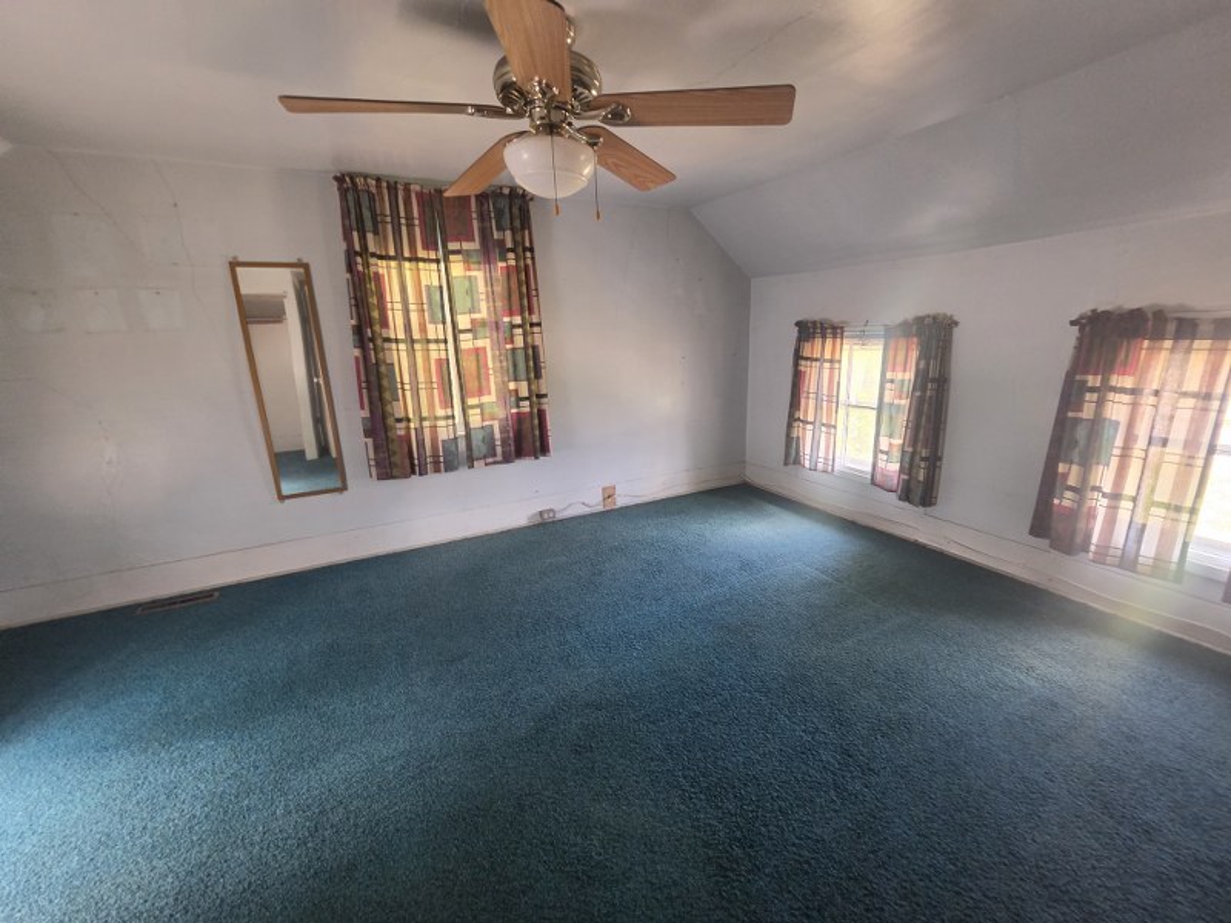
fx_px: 462
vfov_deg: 89.9
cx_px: 616
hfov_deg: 106.2
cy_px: 462
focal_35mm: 13
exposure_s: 1/60
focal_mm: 2.2
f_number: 2.2
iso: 500
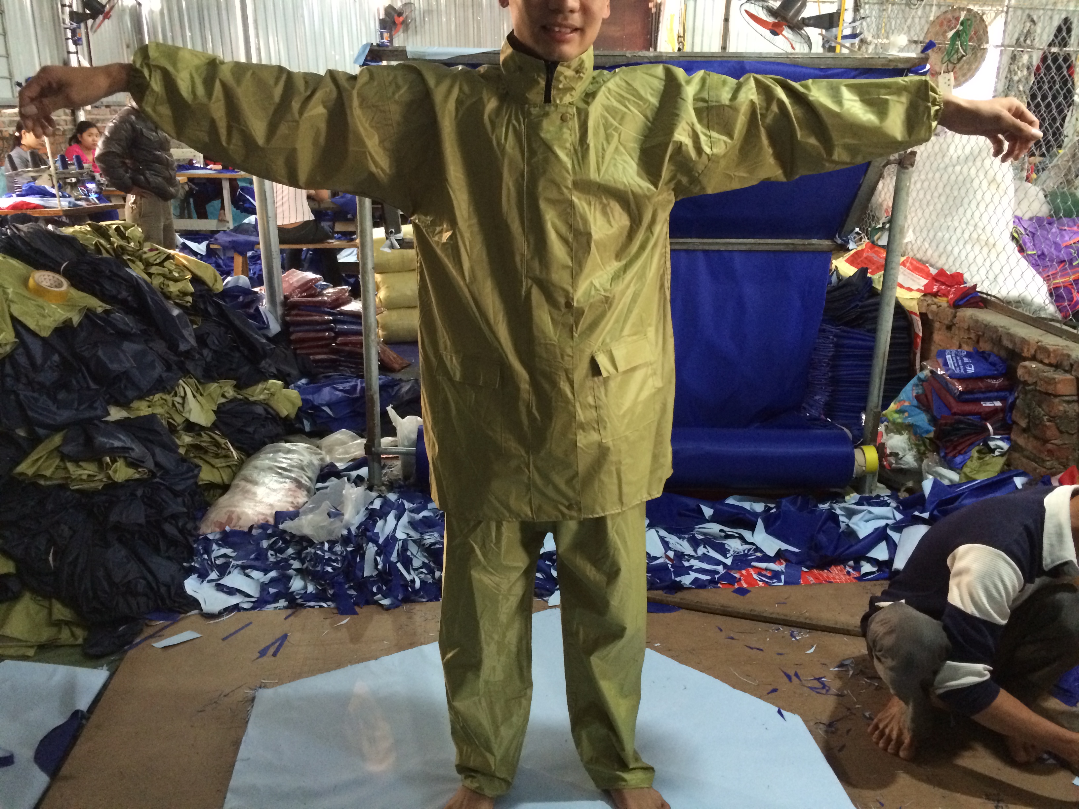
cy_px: 404
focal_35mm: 30
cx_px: 540
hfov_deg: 60.0
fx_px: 935
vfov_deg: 46.8
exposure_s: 1/17
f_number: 2.2
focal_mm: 4.12
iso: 320
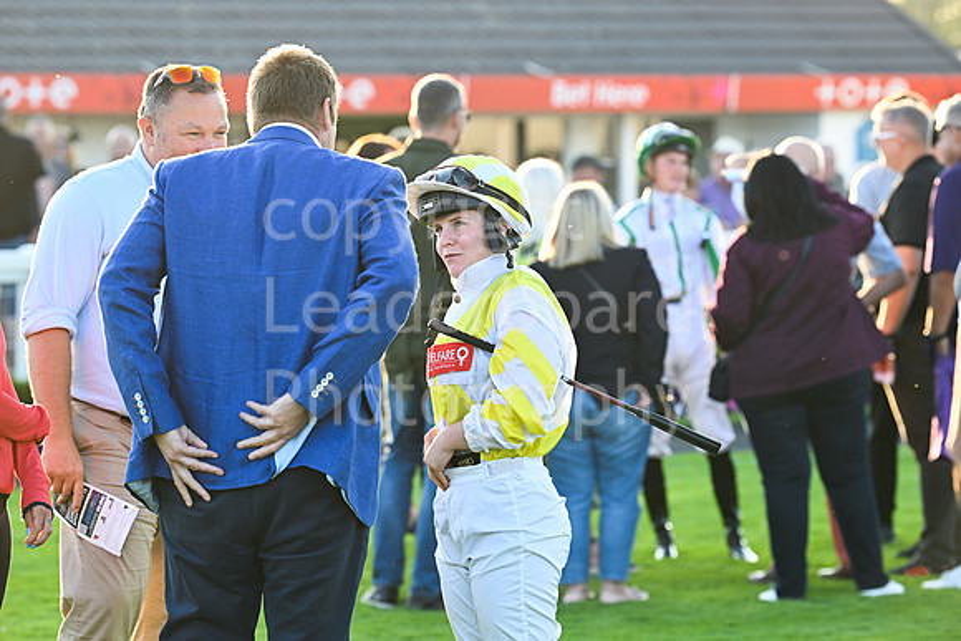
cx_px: 480
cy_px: 320
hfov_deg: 10.3
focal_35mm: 200
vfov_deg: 6.9
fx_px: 5340
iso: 1000
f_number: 5.6
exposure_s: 1/500
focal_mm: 200
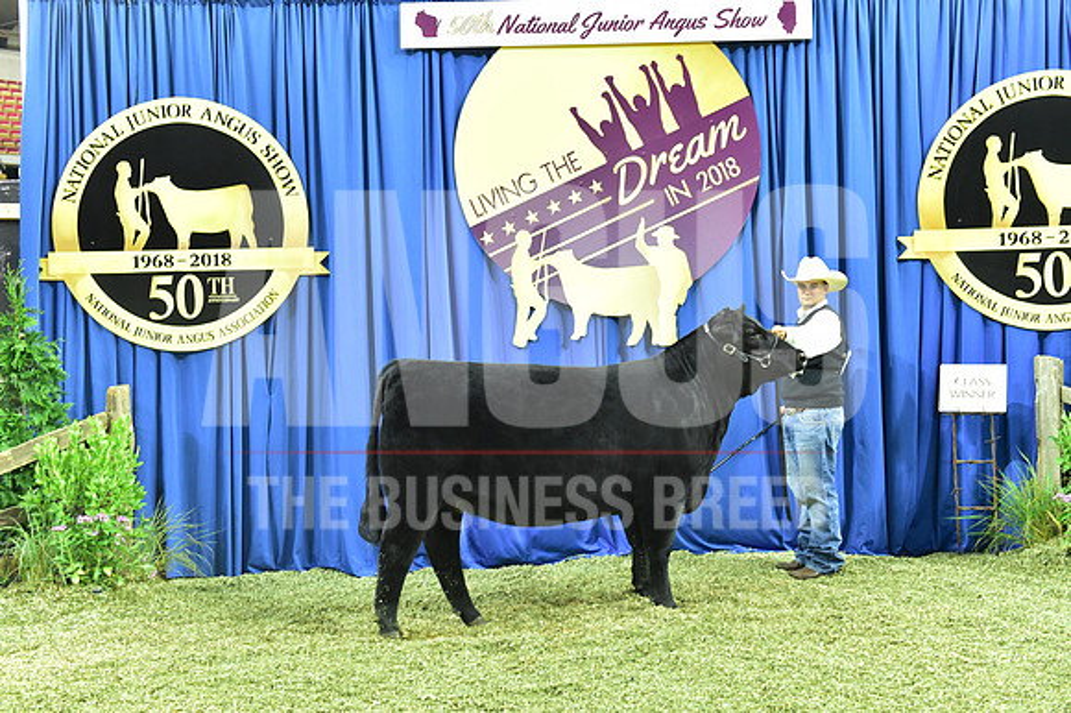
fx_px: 1338
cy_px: 356
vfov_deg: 29.8
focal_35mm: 45
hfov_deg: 43.6
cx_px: 536
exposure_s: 1/160
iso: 3200
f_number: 5
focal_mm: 45
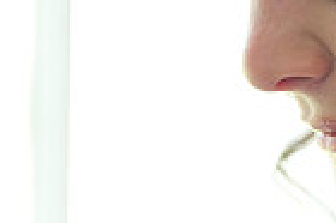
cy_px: 17
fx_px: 3953
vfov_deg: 3.2
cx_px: 468
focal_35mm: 424
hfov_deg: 4.8
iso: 1600
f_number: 2.8
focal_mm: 102
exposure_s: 1/200
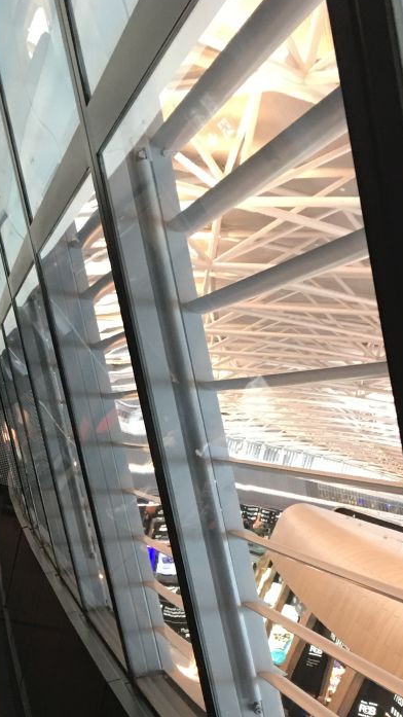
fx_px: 1102
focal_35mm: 58
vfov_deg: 34.5
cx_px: 57
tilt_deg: -7.8
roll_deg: -11.1
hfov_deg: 20.4
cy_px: 611
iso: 80
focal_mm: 4.15
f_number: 2.2
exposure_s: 1/17
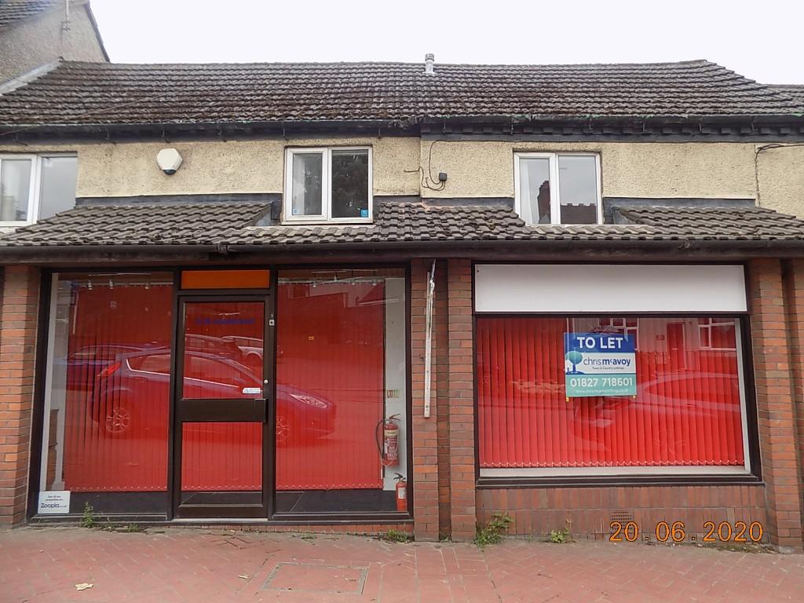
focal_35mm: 23
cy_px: 302
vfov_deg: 58.9
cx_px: 402
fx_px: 534
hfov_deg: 73.9
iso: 80
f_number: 3.1
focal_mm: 4
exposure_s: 1/320
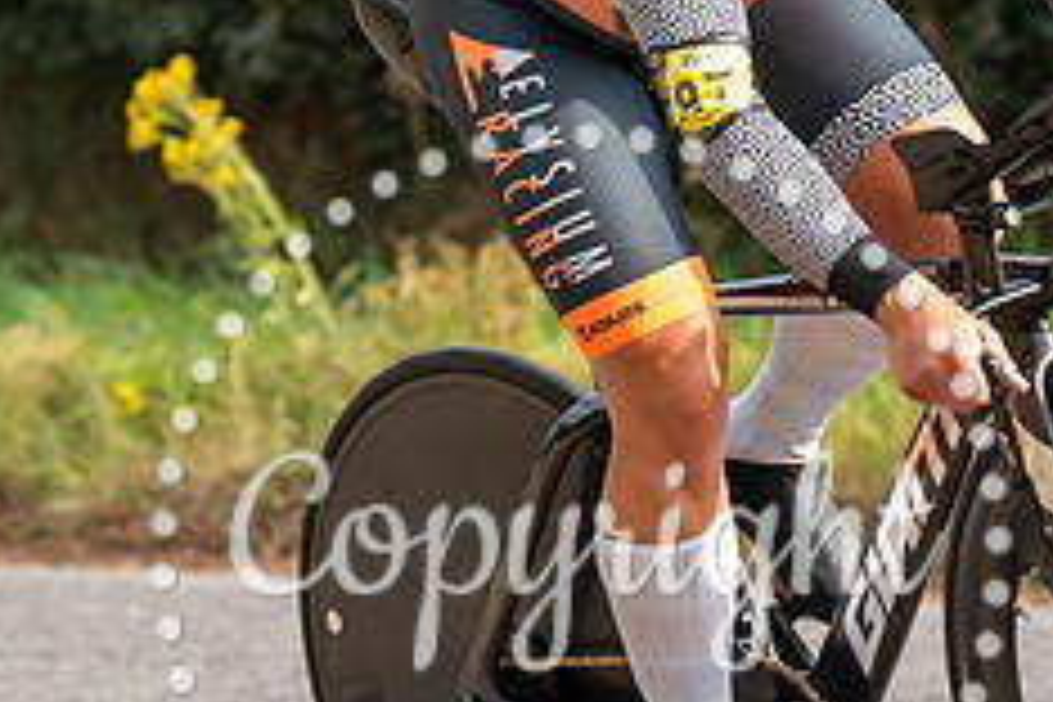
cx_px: 892
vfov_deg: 2.6
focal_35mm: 539
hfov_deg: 3.8
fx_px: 15765
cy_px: 80
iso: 200
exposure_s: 1/1000
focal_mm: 110
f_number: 4
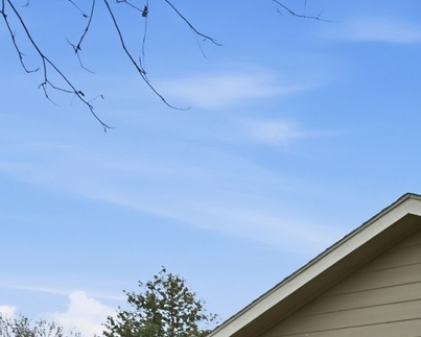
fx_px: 611
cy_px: 482
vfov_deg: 24.9
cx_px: 460
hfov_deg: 33.3
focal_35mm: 49
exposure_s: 1/1250
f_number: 6.3
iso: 200
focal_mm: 9
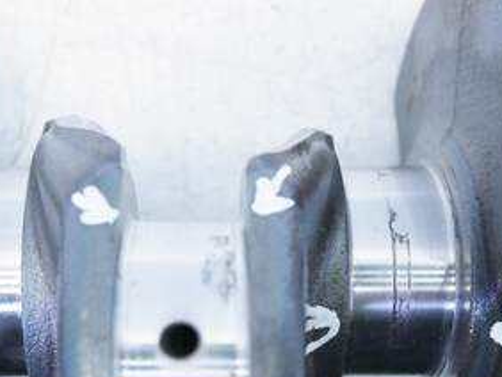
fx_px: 740
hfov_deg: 37.4
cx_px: 214
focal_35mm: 51
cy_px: 261
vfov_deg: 28.4
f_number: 3.7
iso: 400
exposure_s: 1/60
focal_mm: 15
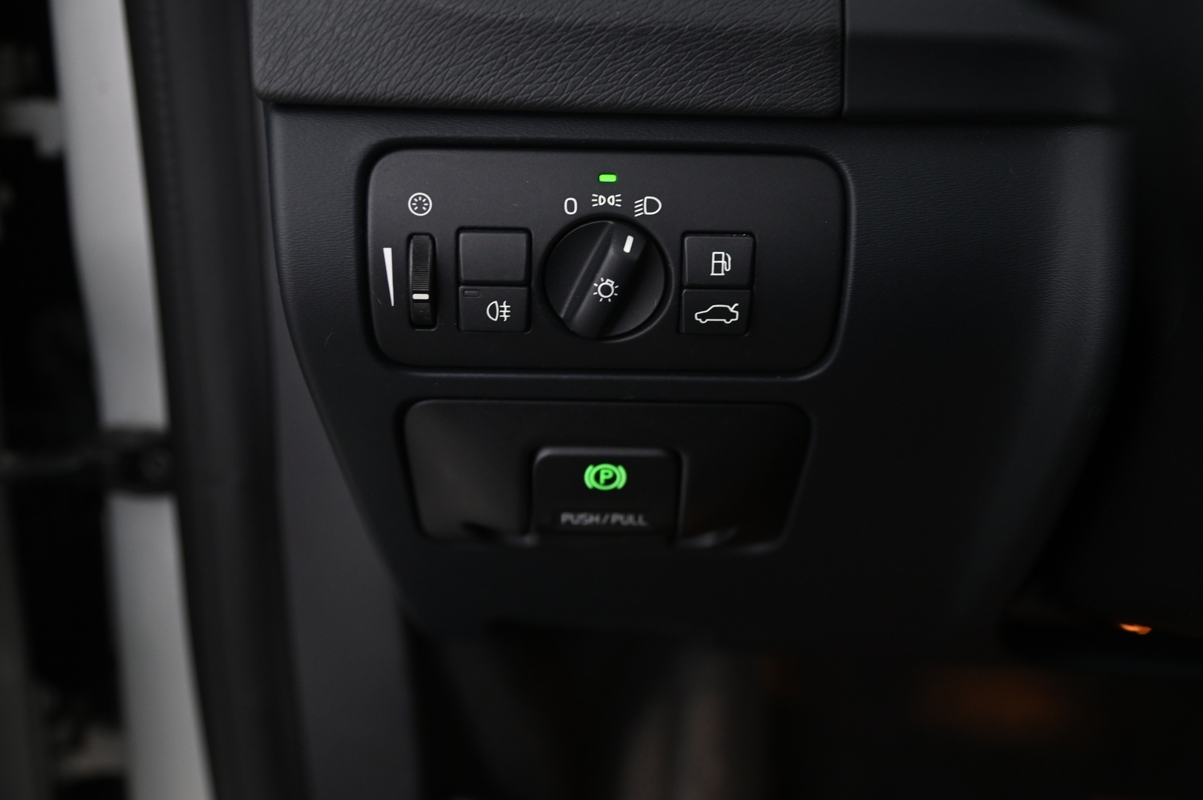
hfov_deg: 41.1
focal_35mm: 48
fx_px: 1603
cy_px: 400
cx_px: 602
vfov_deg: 28.0
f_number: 4
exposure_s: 1/15
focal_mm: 48
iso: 2000
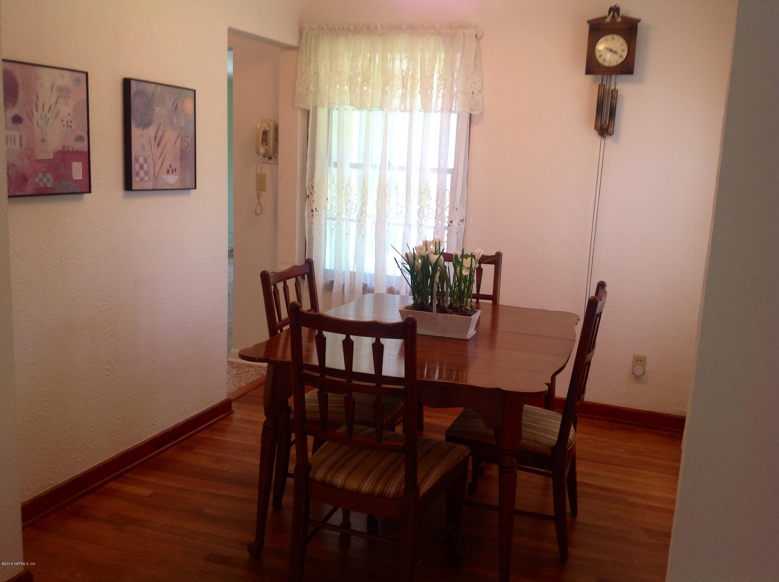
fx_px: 786
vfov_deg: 40.6
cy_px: 291
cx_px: 390
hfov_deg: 52.7
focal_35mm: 35
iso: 50
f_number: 2.4
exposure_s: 1/17
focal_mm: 4.28
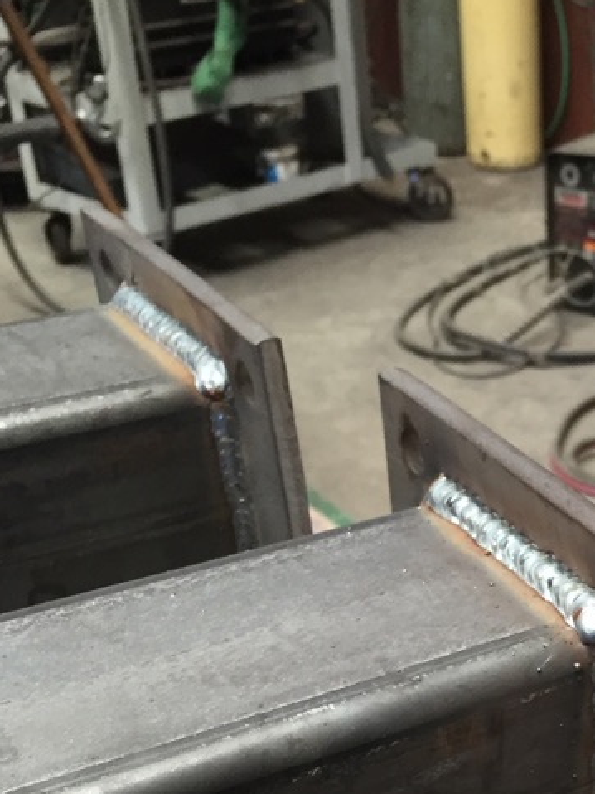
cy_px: 819
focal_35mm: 62
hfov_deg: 22.6
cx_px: 607
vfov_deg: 28.9
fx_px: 1422
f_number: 2.2
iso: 125
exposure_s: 1/30
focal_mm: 4.15
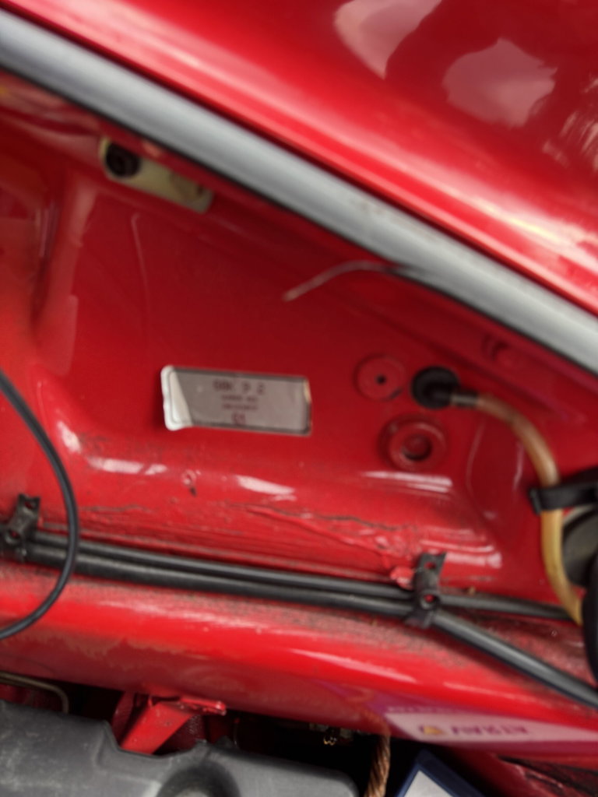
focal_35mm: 24
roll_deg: -2.3
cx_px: 299
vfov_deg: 71.6
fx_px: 553
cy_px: 398
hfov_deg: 56.8
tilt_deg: -44.9
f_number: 1.78
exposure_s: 1/121
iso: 100
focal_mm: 6.76
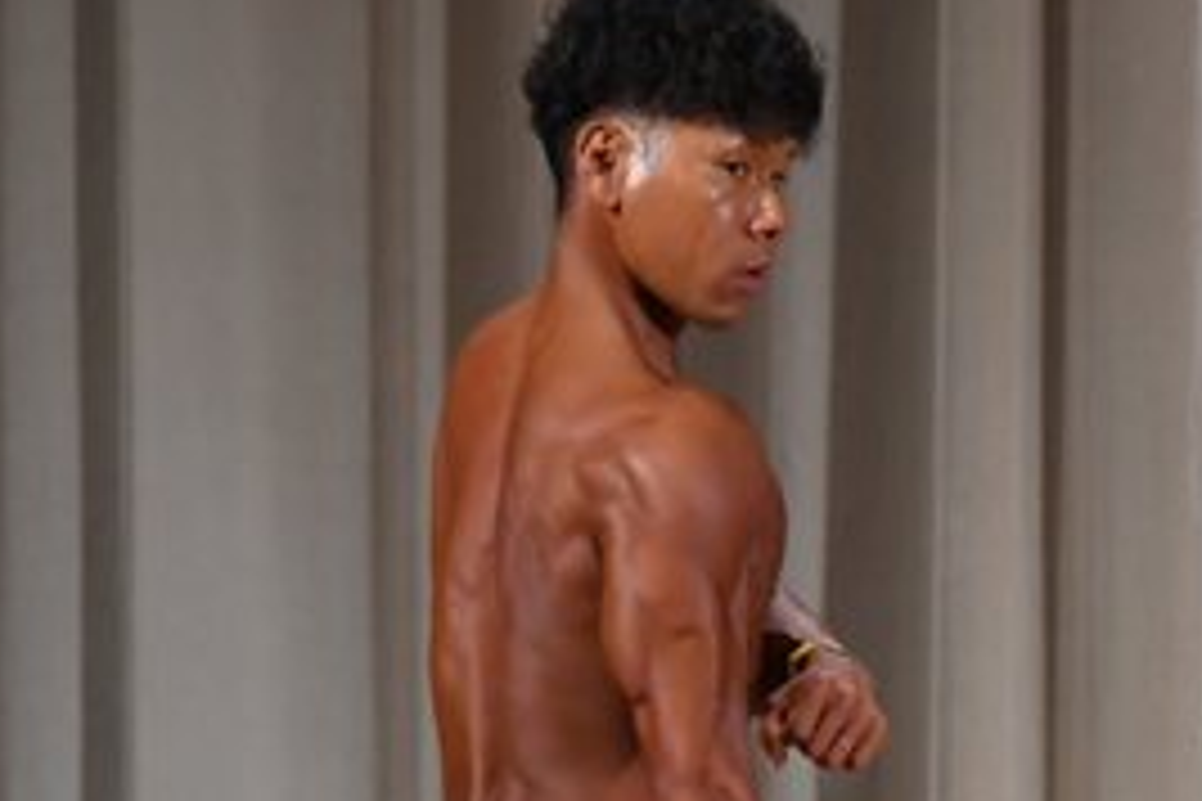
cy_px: 1048
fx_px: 24739
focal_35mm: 741
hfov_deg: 2.8
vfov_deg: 1.9
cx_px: 1267
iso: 3200
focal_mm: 170
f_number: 5.6
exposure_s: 1/400
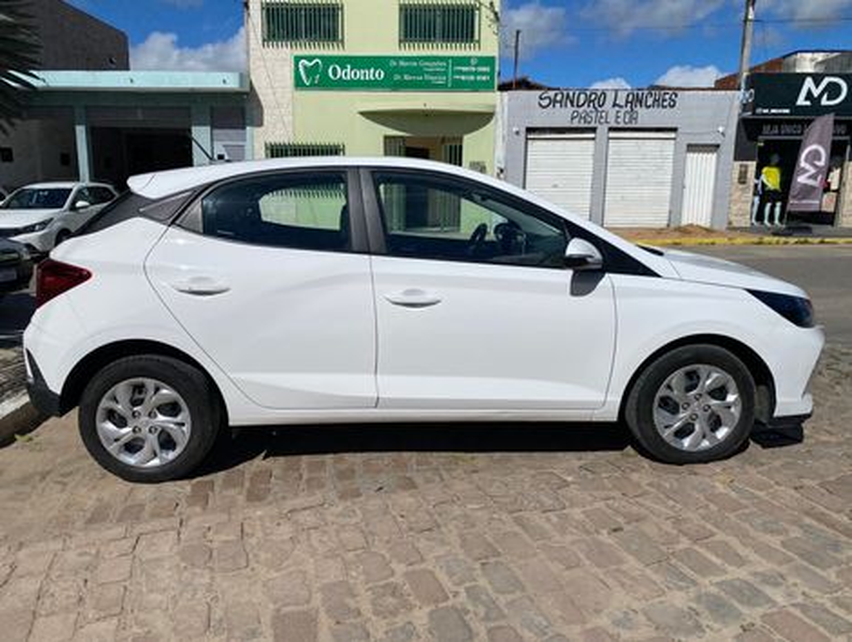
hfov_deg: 67.2
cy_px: 321
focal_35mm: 26
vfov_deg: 53.2
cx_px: 426
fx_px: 641
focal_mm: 4.25
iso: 32
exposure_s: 1/9615
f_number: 1.8
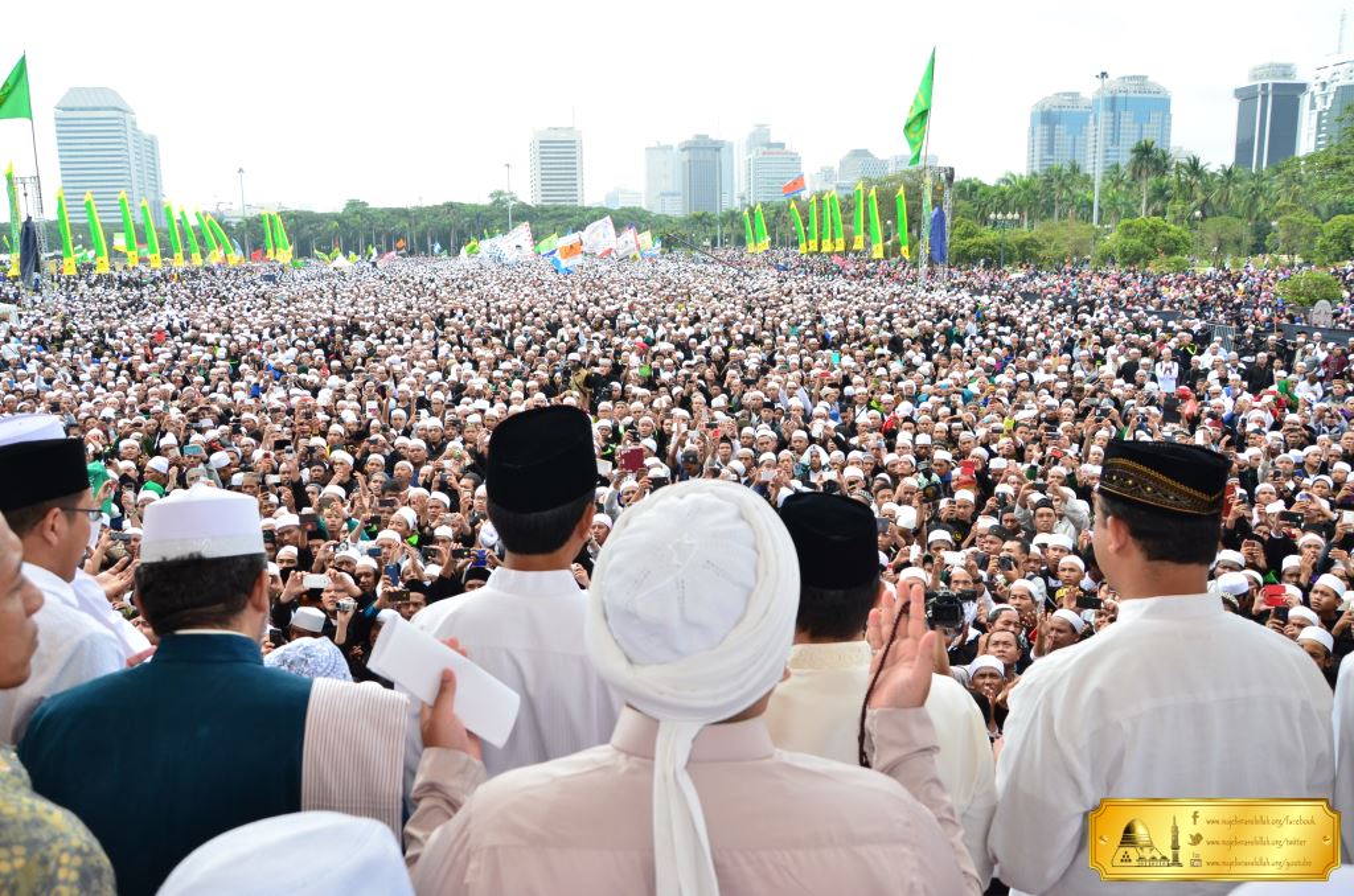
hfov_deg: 67.5
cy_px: 448
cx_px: 677
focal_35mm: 27
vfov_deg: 47.7
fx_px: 1013
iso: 800
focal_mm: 18
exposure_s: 1/1250
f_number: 5.6
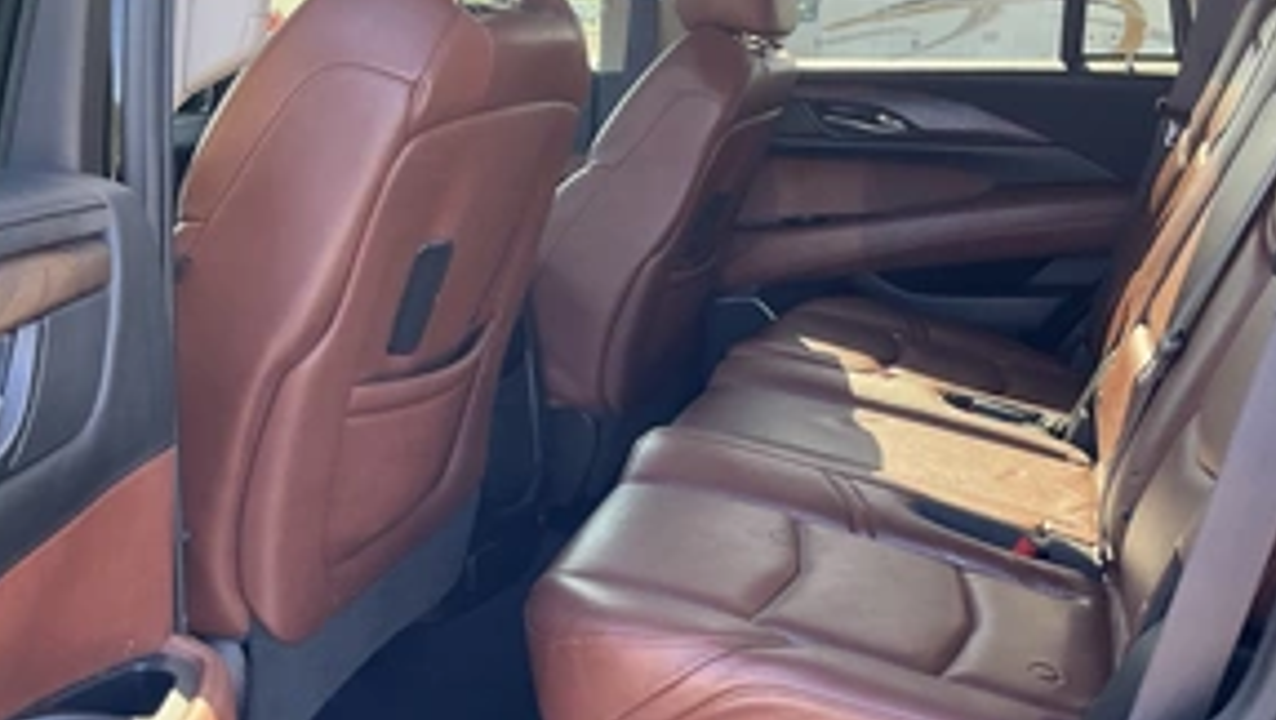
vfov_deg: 27.2
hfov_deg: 46.3
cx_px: 680
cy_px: 360
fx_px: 1490
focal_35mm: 44
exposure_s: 1/122
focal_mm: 3
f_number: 1.8
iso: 64
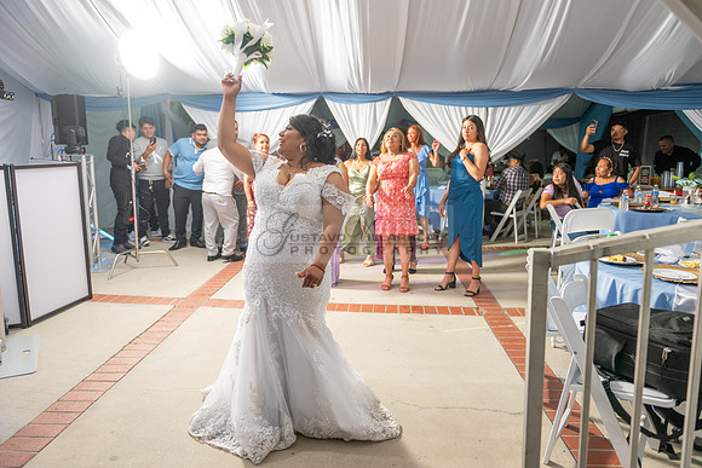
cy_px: 234
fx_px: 468
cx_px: 351
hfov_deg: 73.7
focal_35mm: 24
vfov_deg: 53.2
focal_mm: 24
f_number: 2.8
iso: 250
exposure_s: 1/125
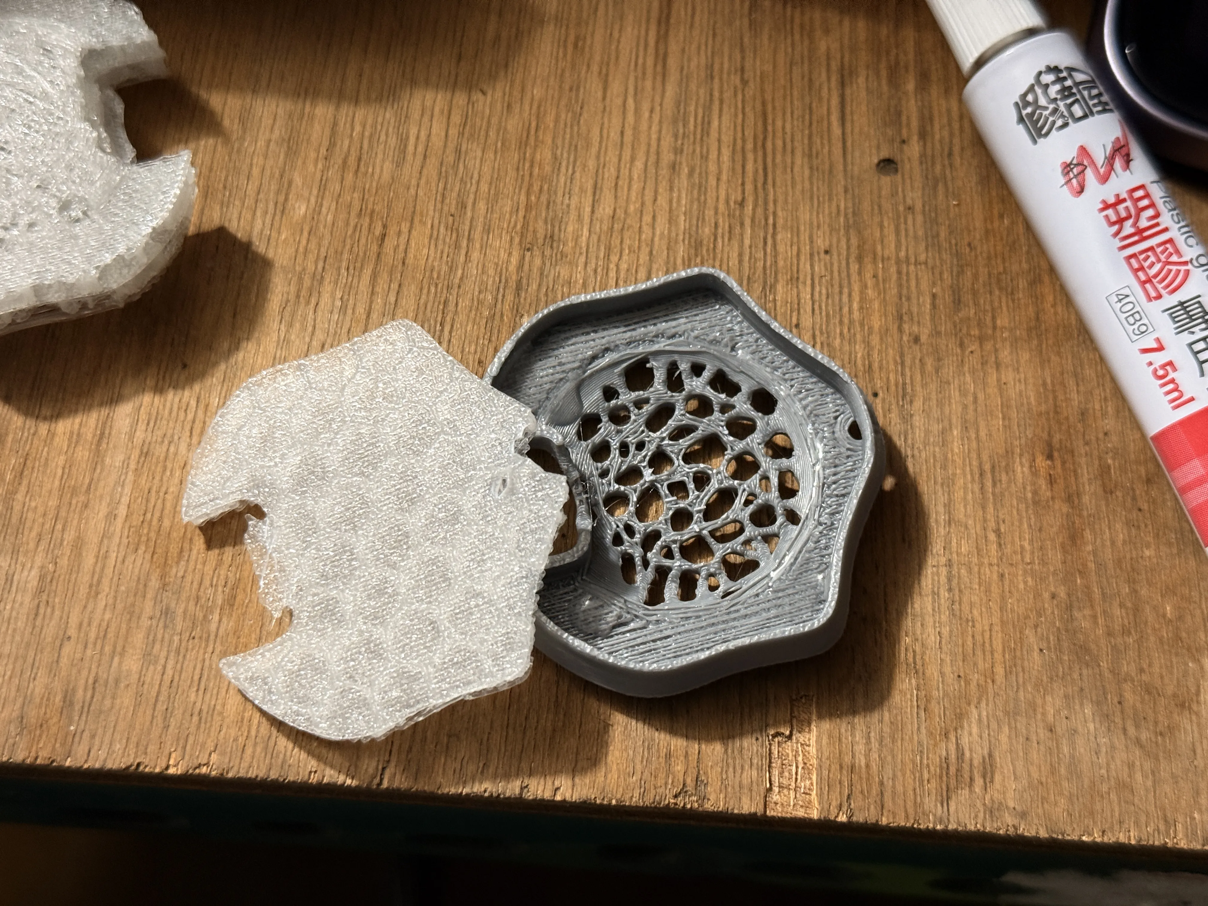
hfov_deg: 39.7
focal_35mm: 48
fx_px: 1675
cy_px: 453
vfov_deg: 30.3
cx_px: 604
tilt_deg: -70.4
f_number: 1.78
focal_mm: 6.76
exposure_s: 1/60
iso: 160
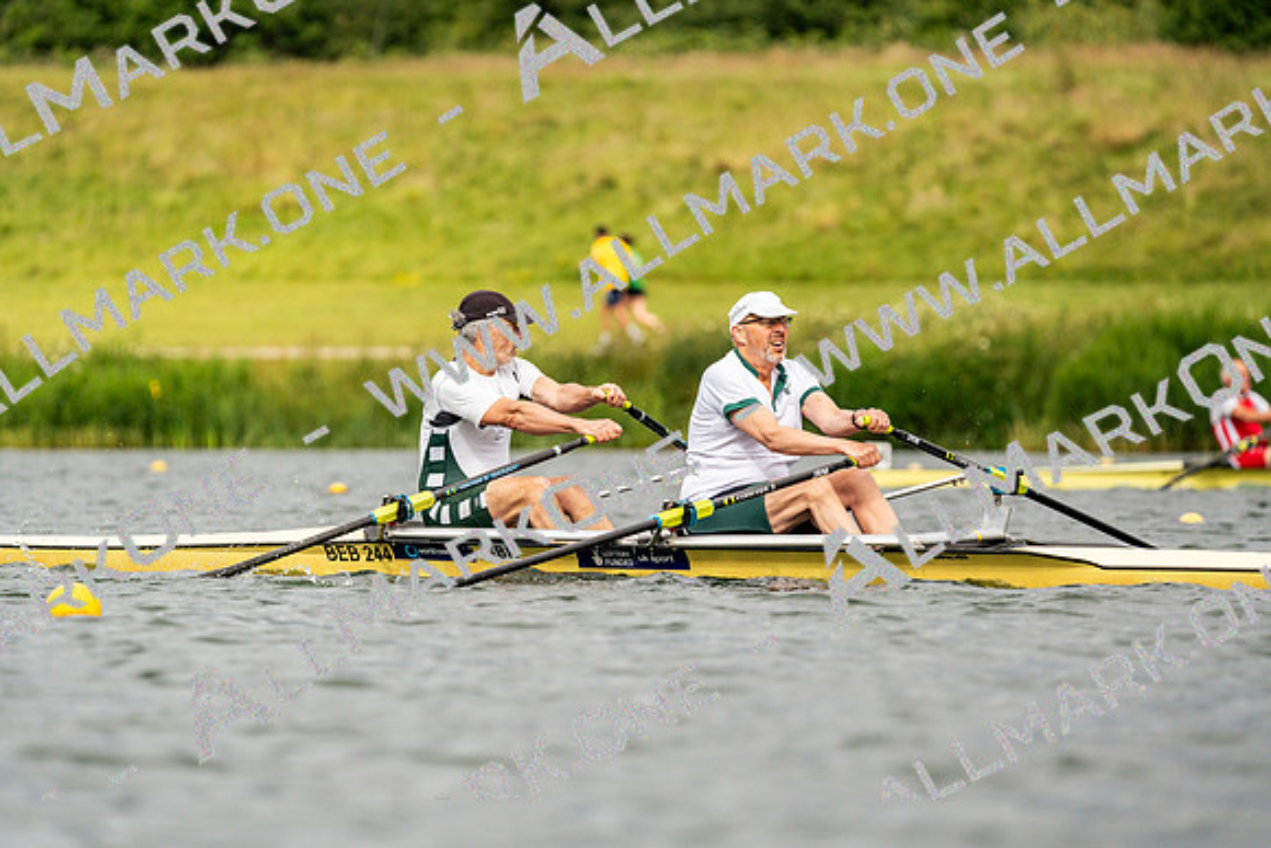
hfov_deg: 5.2
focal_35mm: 397
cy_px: 424
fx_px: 14019
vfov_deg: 3.5
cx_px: 636
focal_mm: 397
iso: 400
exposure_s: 1/2000
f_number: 6.3
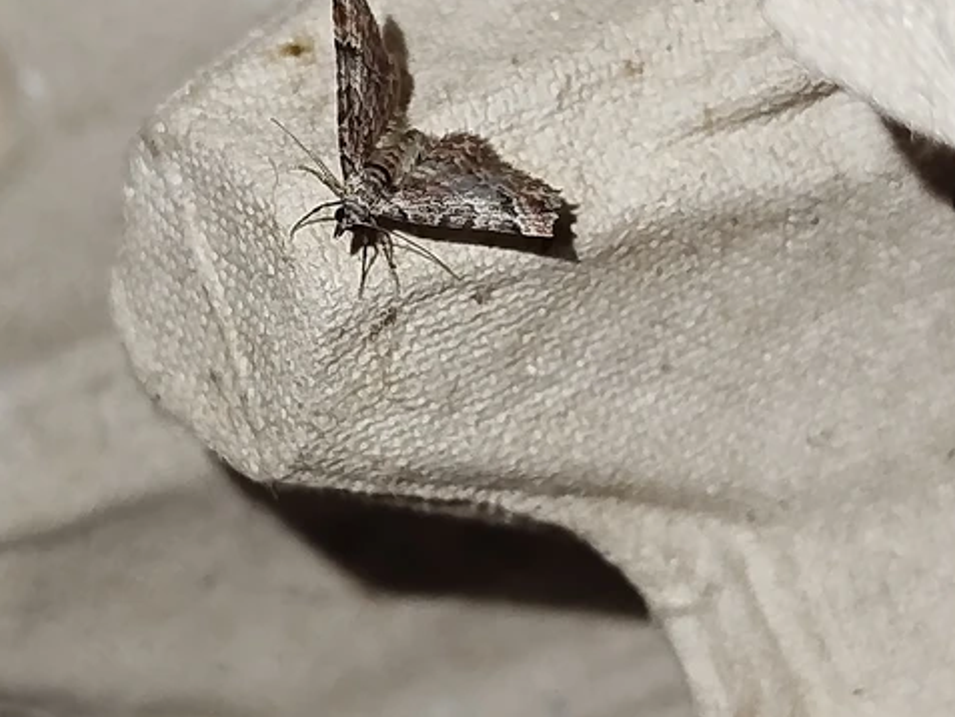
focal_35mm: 106
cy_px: 246
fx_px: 2925
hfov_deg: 18.5
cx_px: 472
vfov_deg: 13.9
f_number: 1.7
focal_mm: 5.31
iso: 160
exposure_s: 1/50
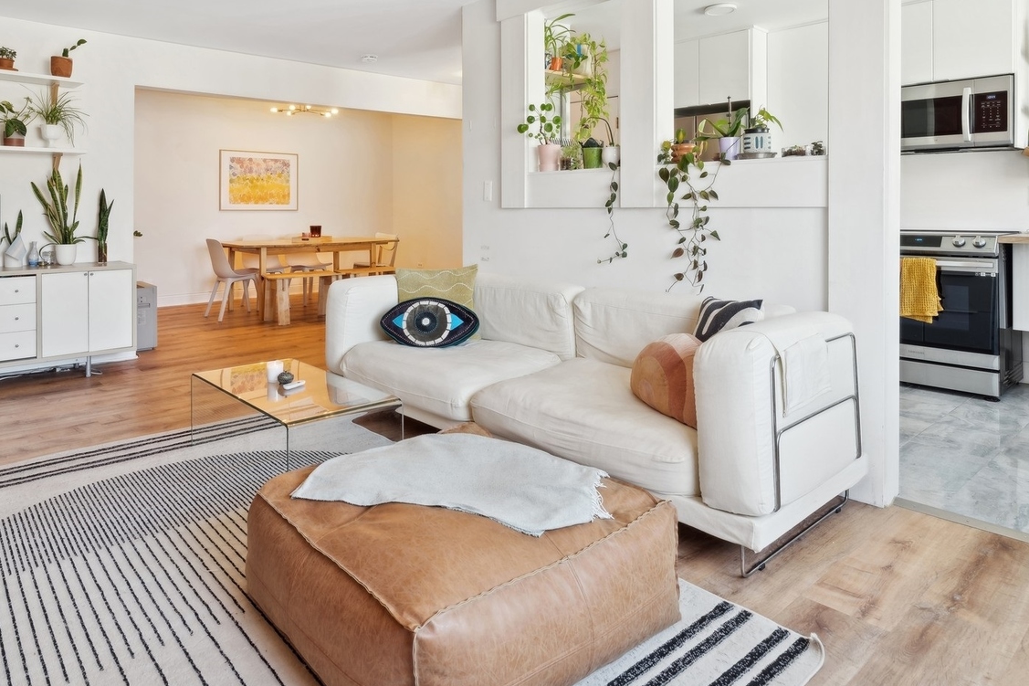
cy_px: 216
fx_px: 657
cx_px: 431
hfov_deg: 75.6
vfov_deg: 53.7
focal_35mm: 23
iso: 320
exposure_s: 1/15
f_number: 8
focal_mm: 16
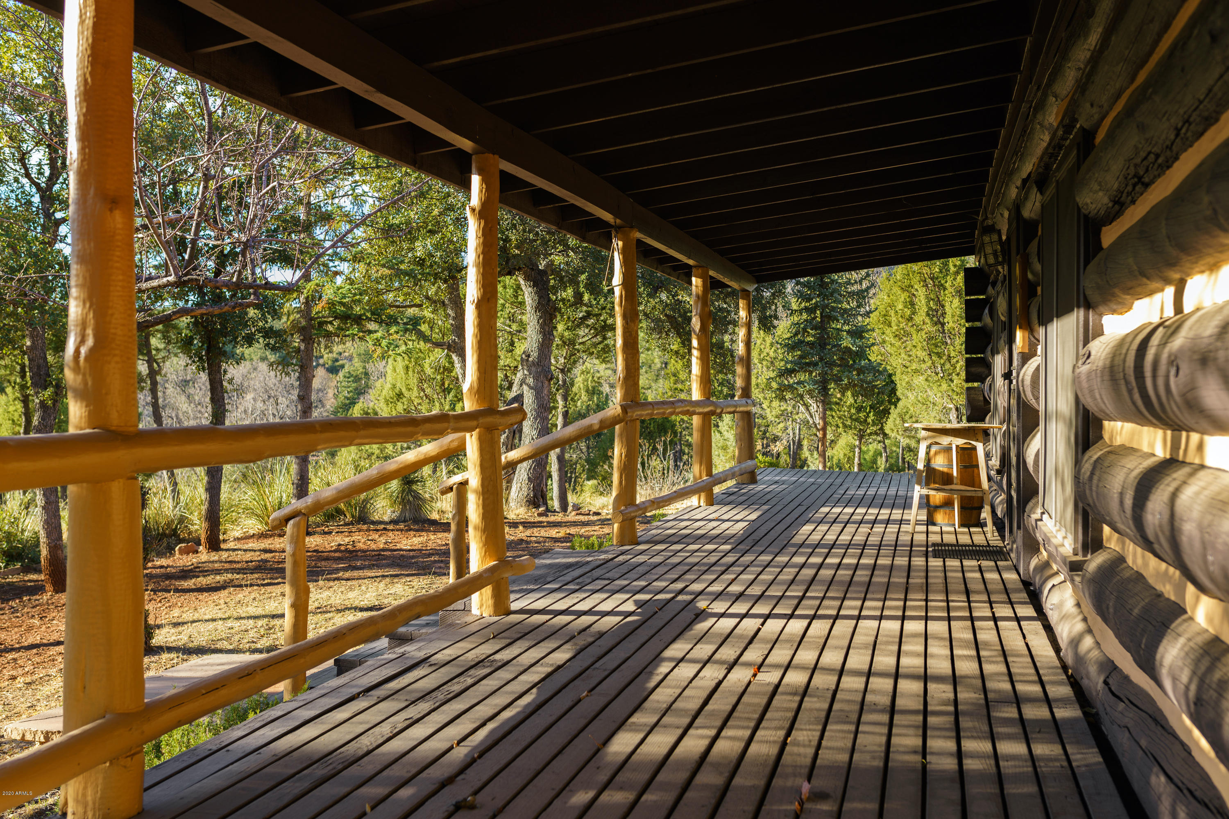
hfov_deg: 54.4
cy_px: 410
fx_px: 1195
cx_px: 614
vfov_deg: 37.9
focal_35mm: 35
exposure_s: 1/125
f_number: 4
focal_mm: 35
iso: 80
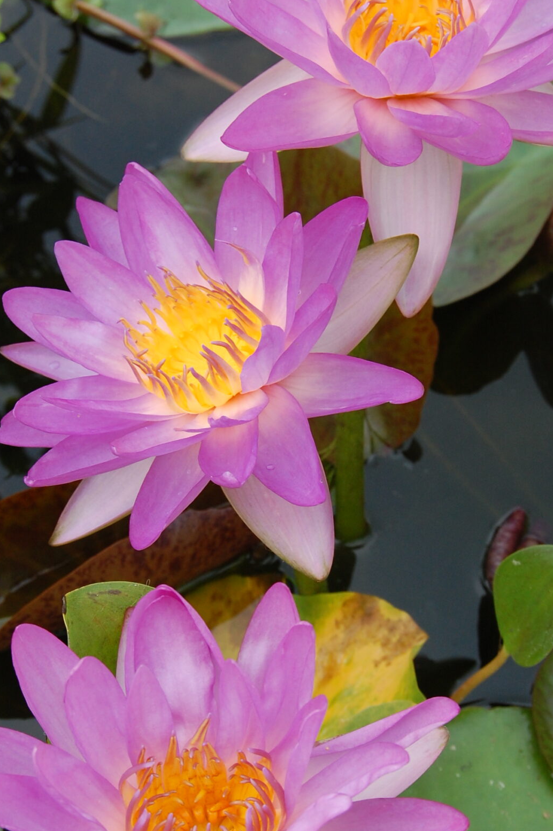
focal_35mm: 79
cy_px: 465
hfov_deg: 17.2
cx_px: 278
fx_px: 1823
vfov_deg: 25.7
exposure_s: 1/250
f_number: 8
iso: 400
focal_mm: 32
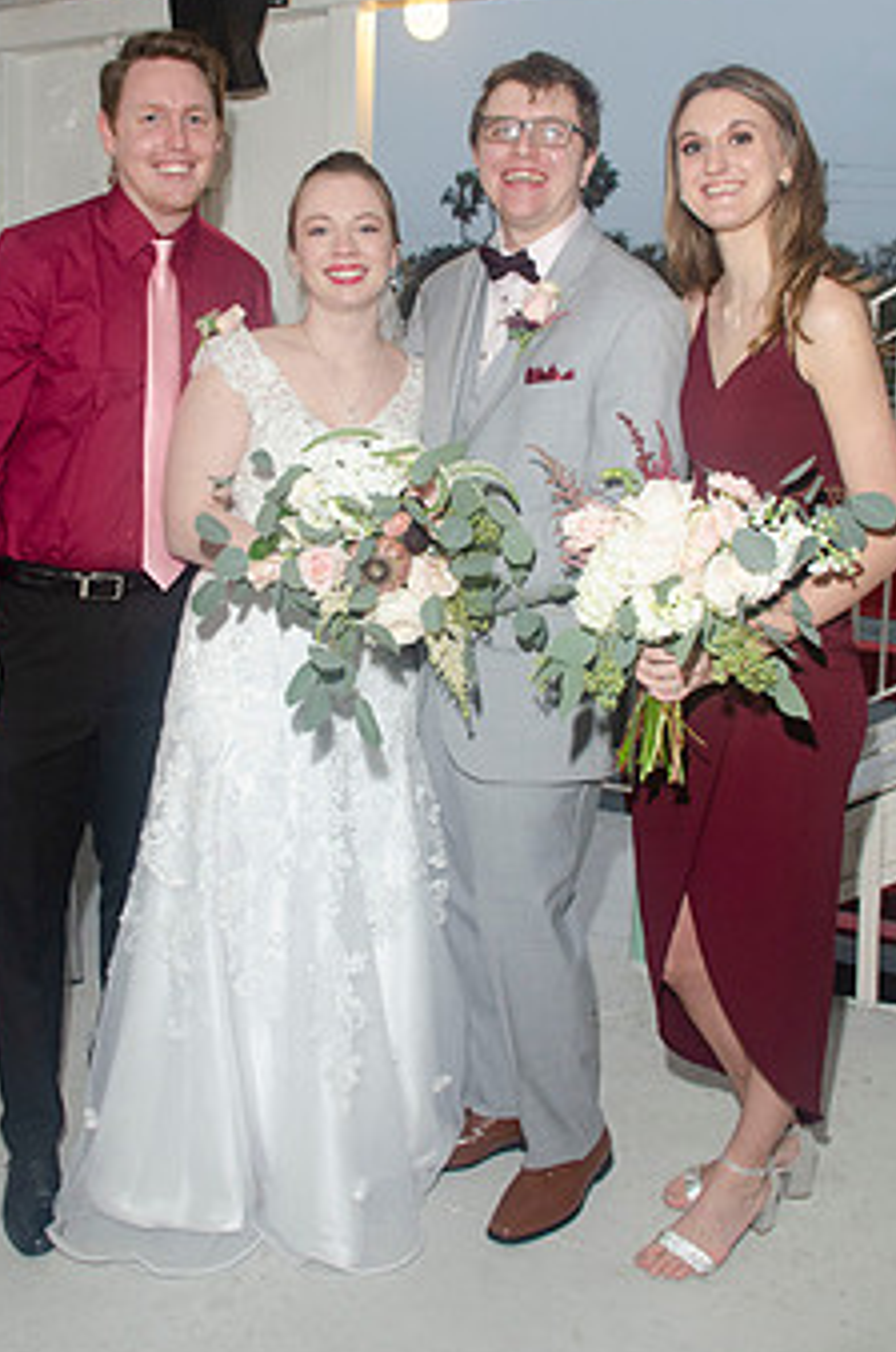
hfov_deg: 36.7
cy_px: 584
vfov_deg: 53.0
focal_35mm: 36
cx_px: 412
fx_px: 1349
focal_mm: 18
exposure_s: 1/60
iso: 400
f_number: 5.6
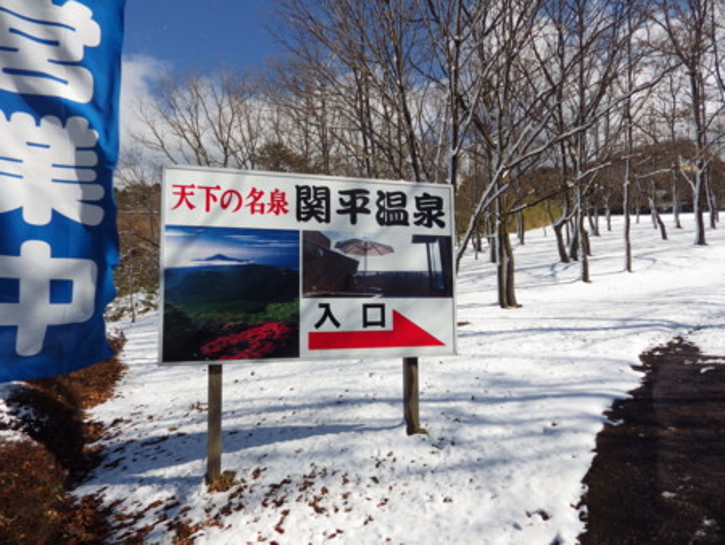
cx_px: 362
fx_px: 461
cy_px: 272
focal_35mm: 22
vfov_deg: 61.1
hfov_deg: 76.4
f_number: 9.7
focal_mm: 4
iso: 100
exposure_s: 1/200
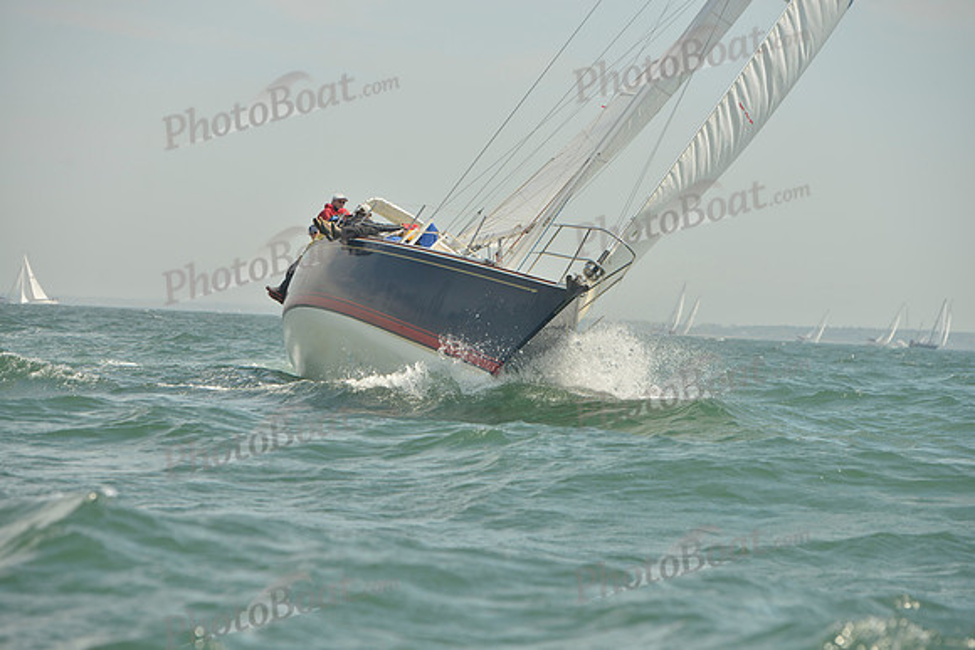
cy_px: 325
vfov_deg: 9.5
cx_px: 488
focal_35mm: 145
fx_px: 3928
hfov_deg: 14.2
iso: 200
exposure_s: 1/1250
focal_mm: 145
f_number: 7.1
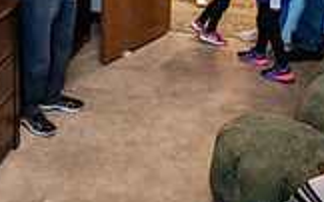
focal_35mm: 51
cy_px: -53
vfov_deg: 22.8
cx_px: 36
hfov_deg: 37.2
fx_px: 450
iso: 2500
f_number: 4
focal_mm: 14
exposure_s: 1/160
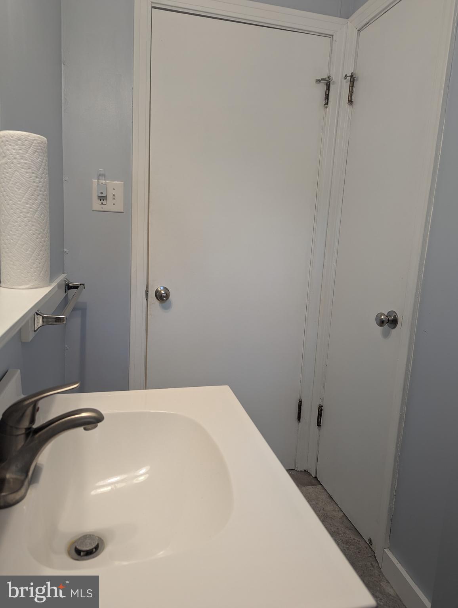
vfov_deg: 71.5
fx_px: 422
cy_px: 304
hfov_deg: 56.9
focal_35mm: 24
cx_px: 229
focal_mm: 6.81
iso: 59
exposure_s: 1/30
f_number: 1.85
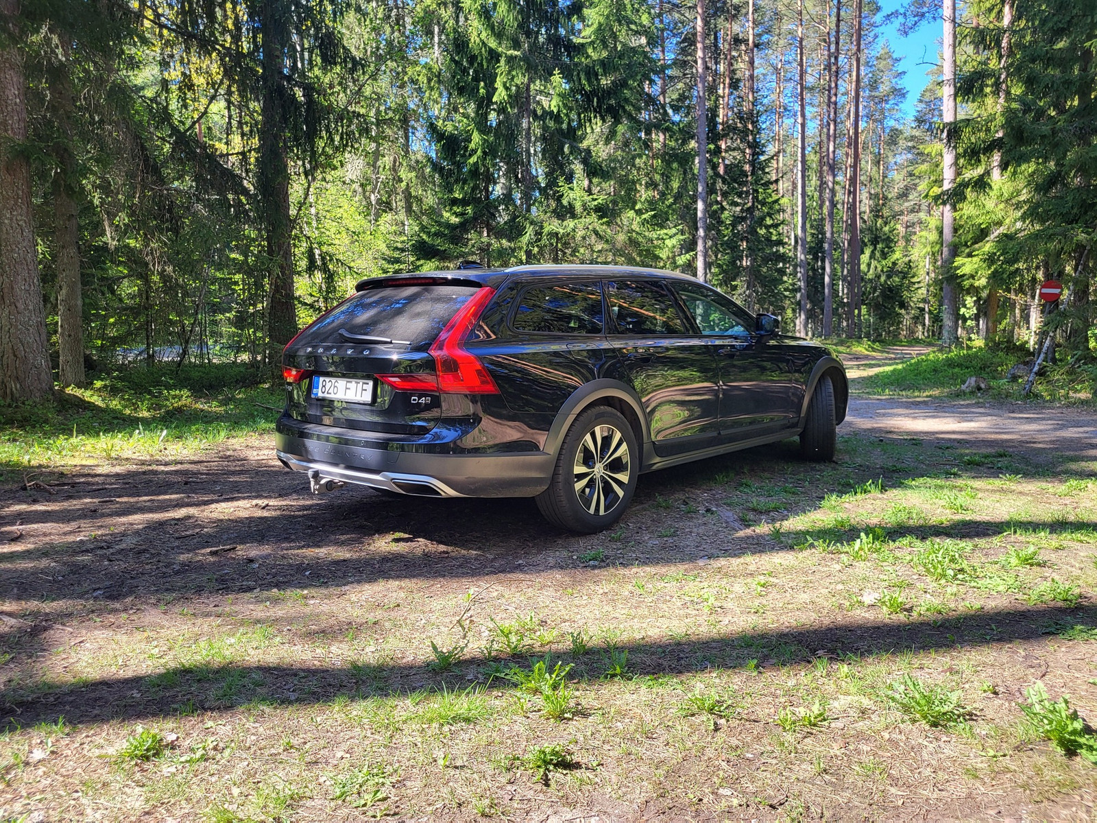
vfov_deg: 53.1
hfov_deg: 67.3
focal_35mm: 26
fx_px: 824
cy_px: 412
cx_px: 548
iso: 40
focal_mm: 5.4
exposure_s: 1/322
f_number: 1.8
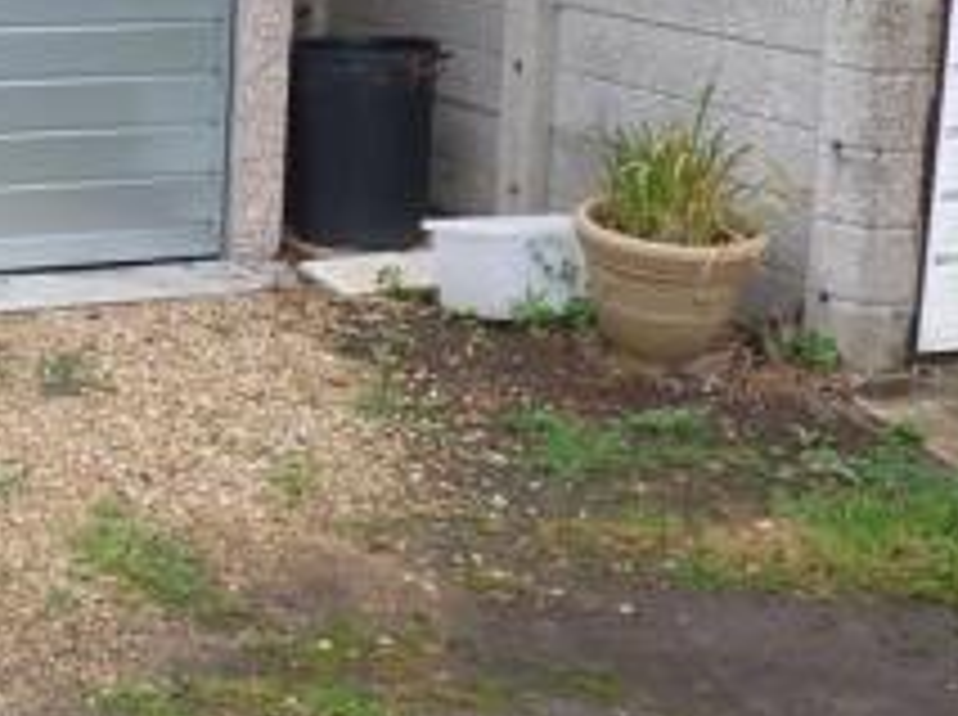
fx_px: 2044
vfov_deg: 19.6
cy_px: 133
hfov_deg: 24.7
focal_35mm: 74
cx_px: -83
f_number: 2.8
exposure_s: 1/100
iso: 100
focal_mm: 4.8
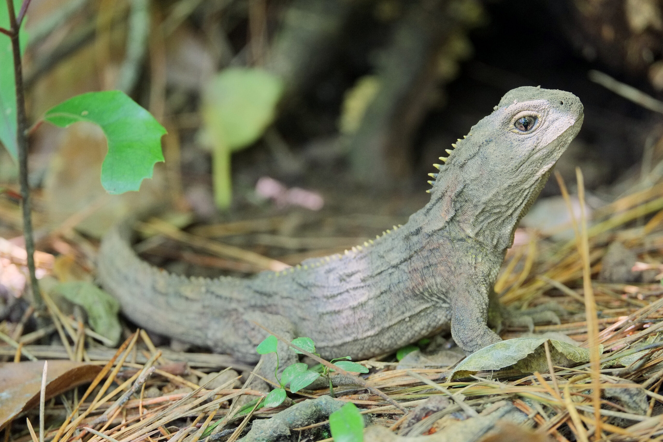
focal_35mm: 300
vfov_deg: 4.6
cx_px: 332
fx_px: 5525
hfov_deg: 6.9
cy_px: 221
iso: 1600
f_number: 5.6
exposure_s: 1/34
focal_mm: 200
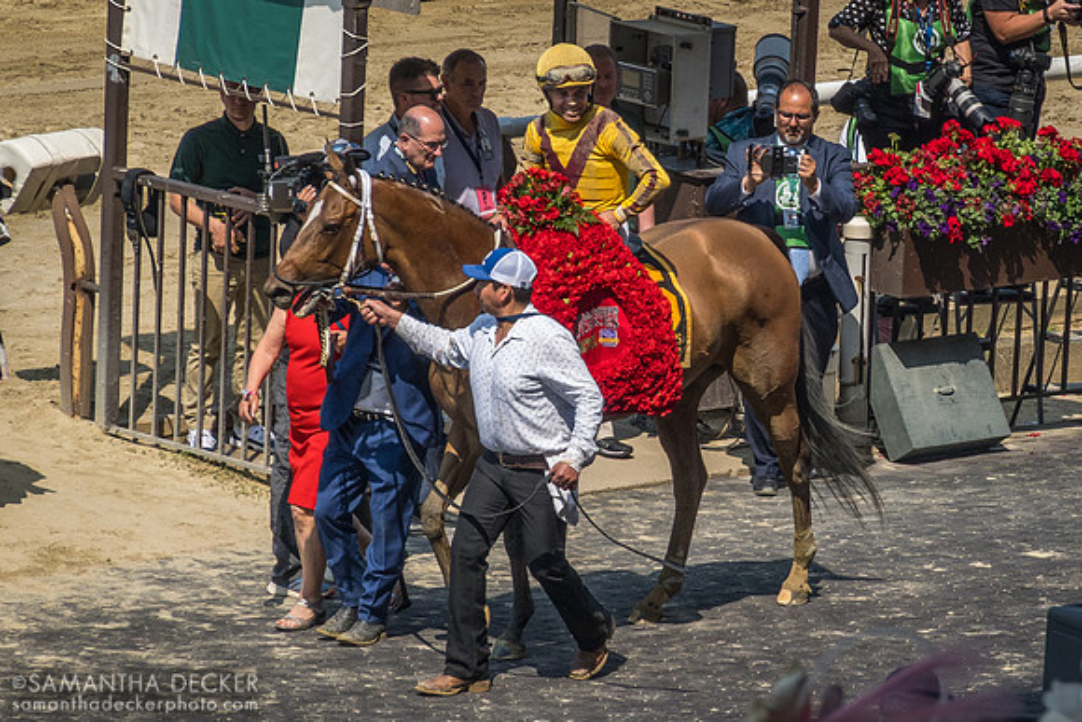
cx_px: 676
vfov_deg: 3.9
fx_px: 10611
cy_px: 254
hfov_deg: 5.8
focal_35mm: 353
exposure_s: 1/800
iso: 100
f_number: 4.5
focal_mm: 72
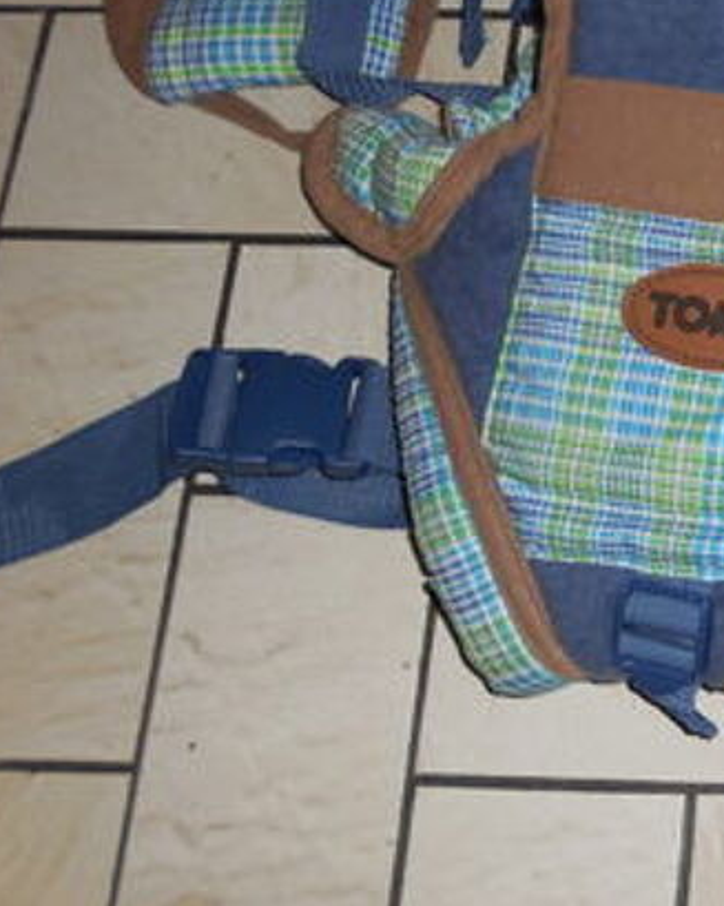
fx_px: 1661
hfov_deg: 21.2
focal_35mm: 62
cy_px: 215
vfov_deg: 29.9
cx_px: 1049
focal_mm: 4.6
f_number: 3.5
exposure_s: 1/25
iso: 125
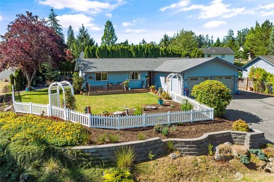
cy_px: 91
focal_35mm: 28
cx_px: 137
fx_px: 213
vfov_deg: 46.4
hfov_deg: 65.5
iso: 100
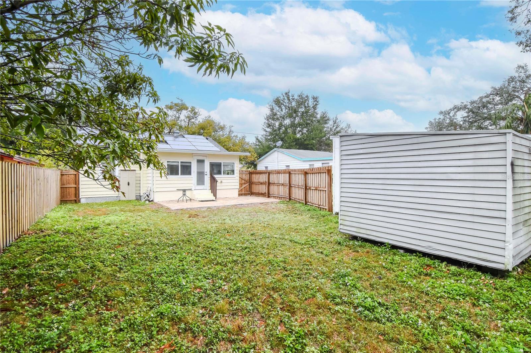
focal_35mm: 16
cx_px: 266
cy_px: 176
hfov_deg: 95.0
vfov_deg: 72.0
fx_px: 243
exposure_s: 1/100
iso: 800
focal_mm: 11
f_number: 14
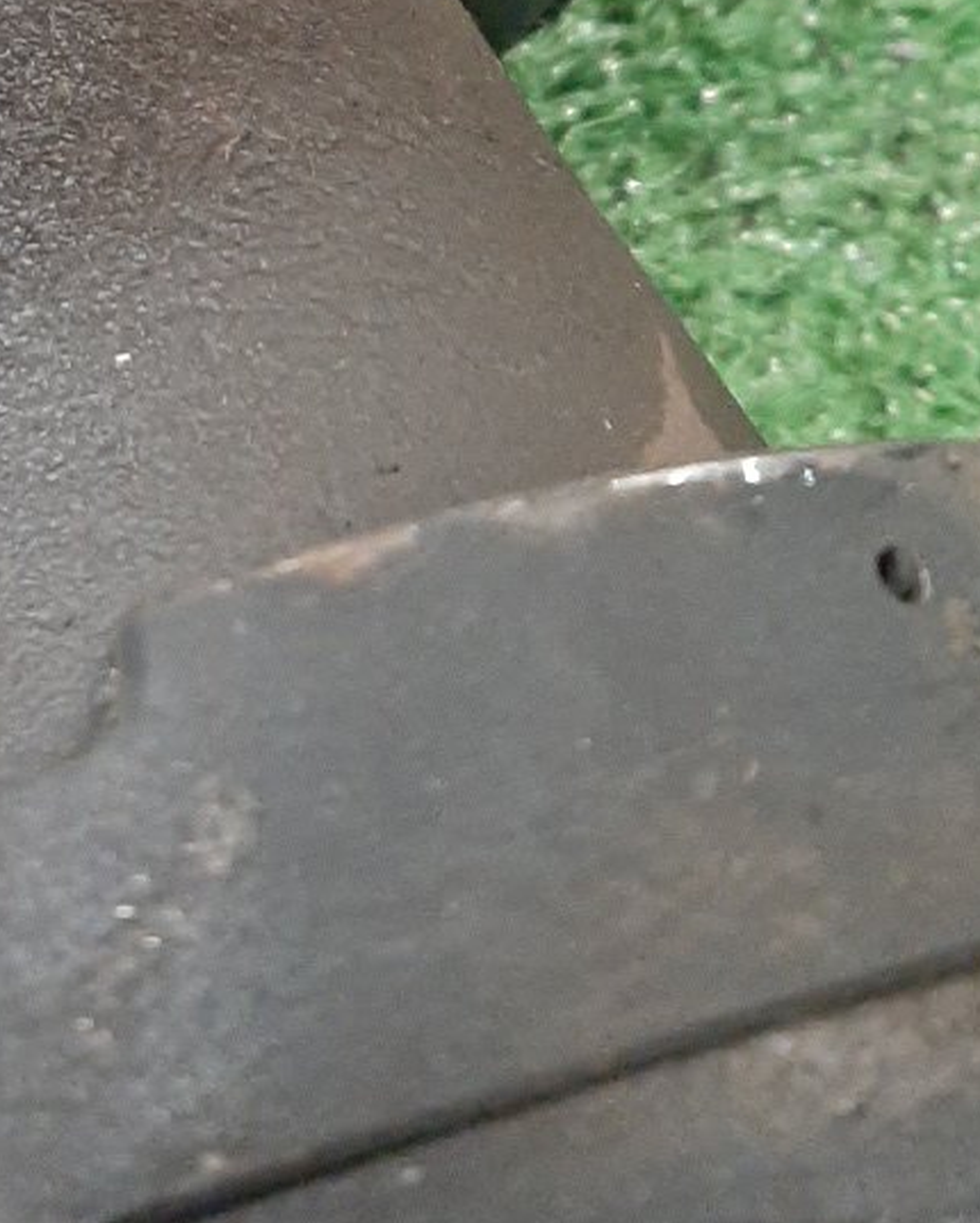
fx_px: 2464
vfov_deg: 25.3
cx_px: 125
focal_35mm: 68
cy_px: -212
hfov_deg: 22.0
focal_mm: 3.93
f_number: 1.7
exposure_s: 1/25
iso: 405
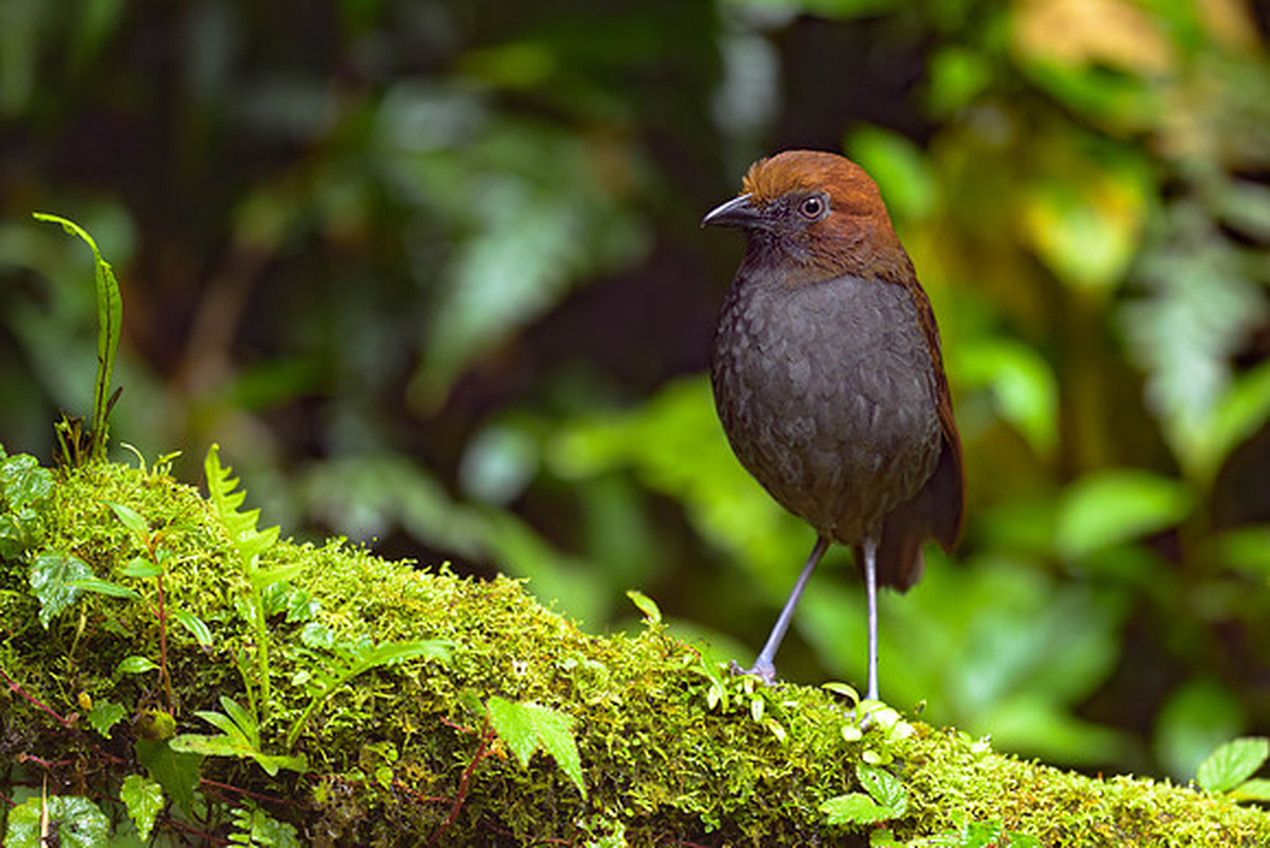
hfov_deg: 3.3
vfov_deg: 2.2
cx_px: 684
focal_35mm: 618
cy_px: 427
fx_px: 21790
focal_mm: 400
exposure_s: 1/125
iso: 800
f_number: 2.8
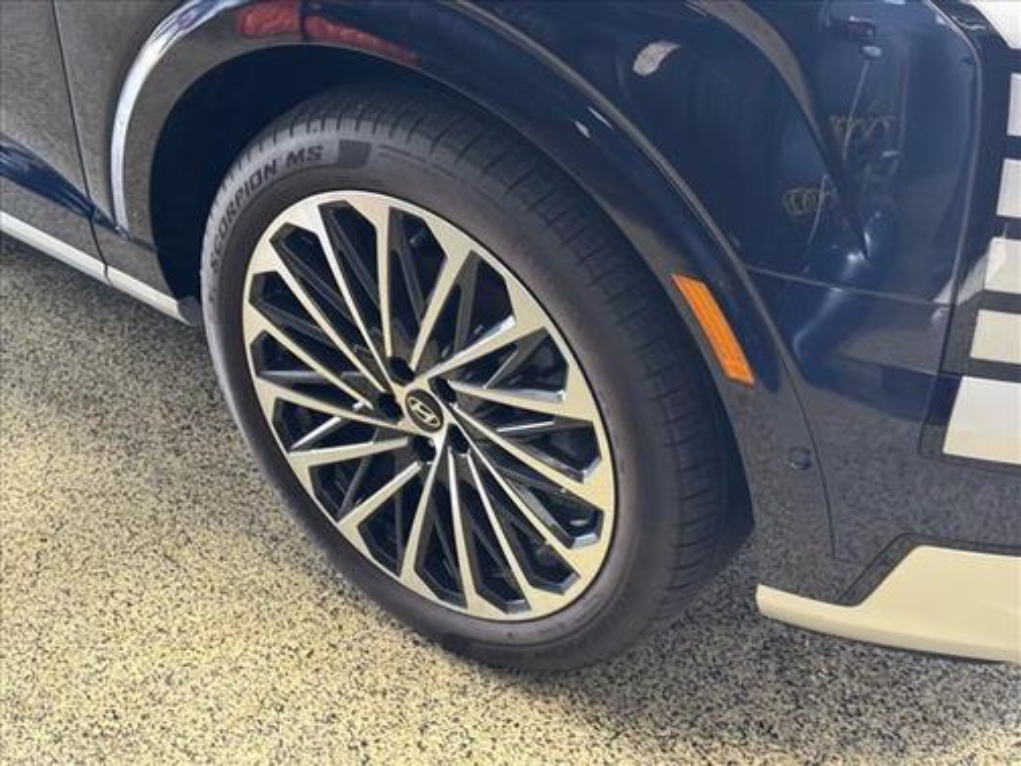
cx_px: 510
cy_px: 383
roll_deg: -0.9
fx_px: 1416
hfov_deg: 39.7
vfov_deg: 30.3
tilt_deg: -35.8
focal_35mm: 48
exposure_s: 1/40
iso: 320
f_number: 1.78
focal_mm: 6.76
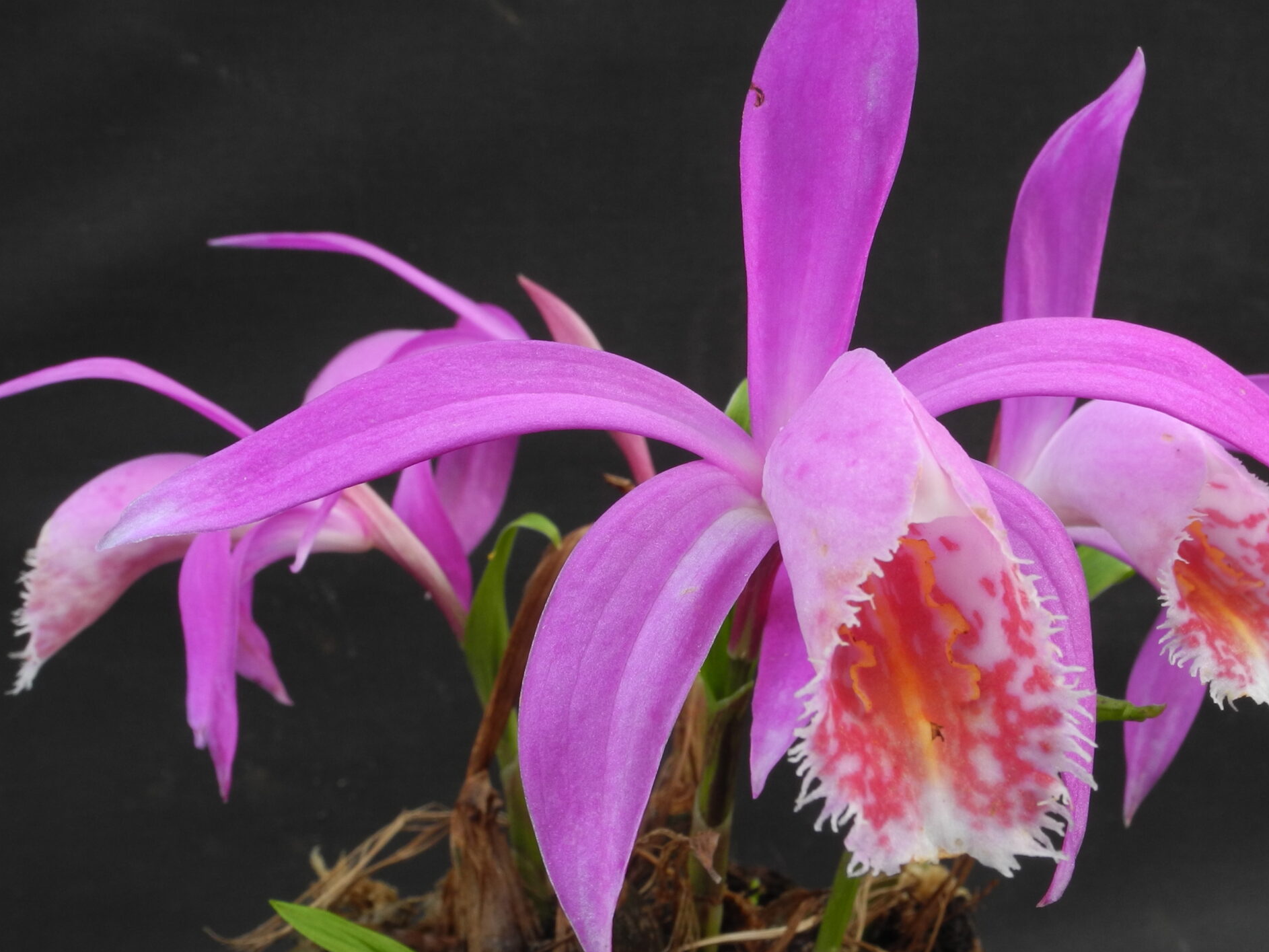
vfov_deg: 37.7
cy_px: 484
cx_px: 755
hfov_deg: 48.7
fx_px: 1393
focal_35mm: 38
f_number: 5.6
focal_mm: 6
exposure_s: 1/40
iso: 100
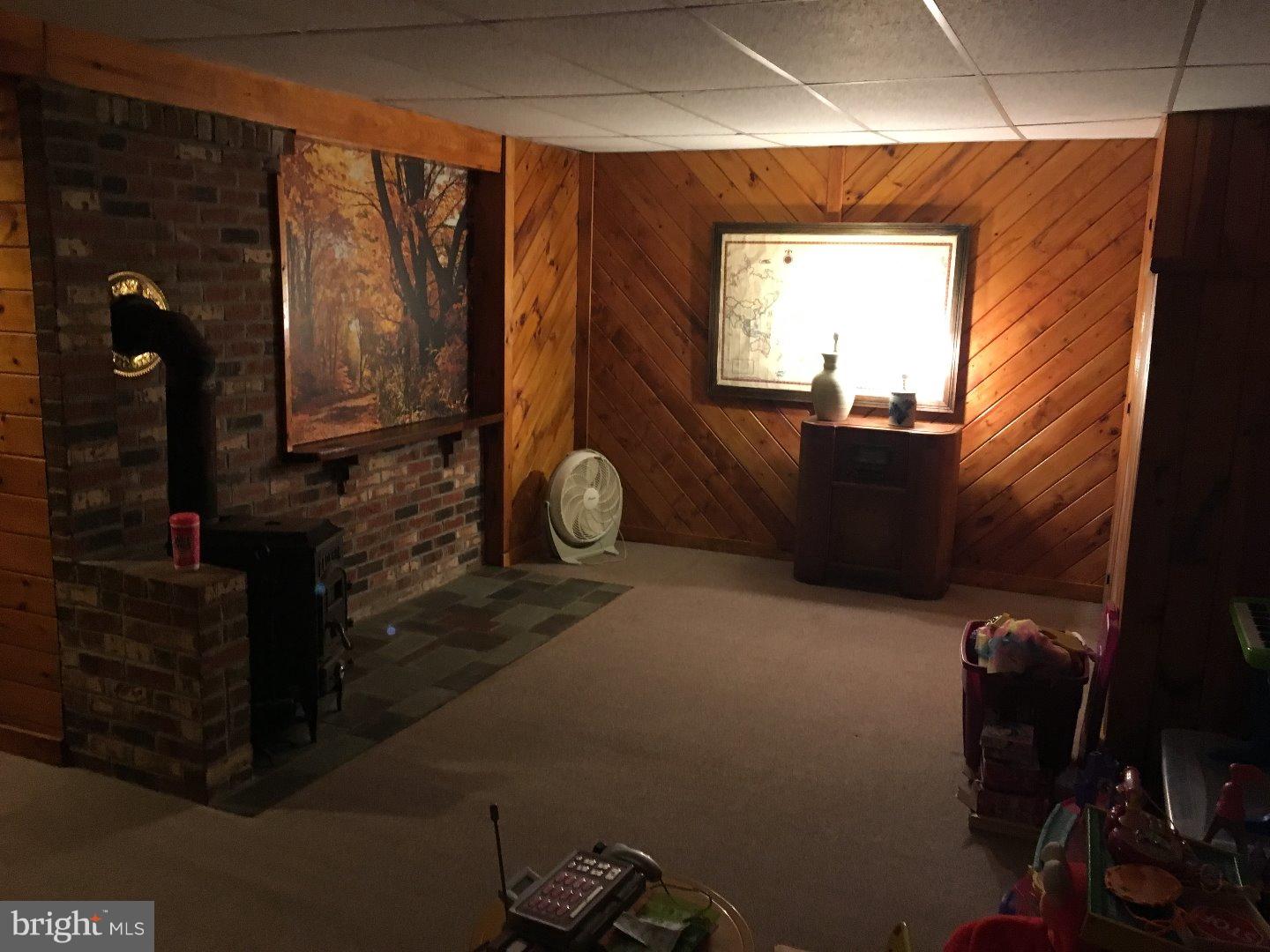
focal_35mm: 29
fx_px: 1064
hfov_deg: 61.7
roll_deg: -1.5
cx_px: 635
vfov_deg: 48.2
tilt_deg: -8.6
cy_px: 476
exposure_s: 1/15
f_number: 2.2
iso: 200
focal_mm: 4.15
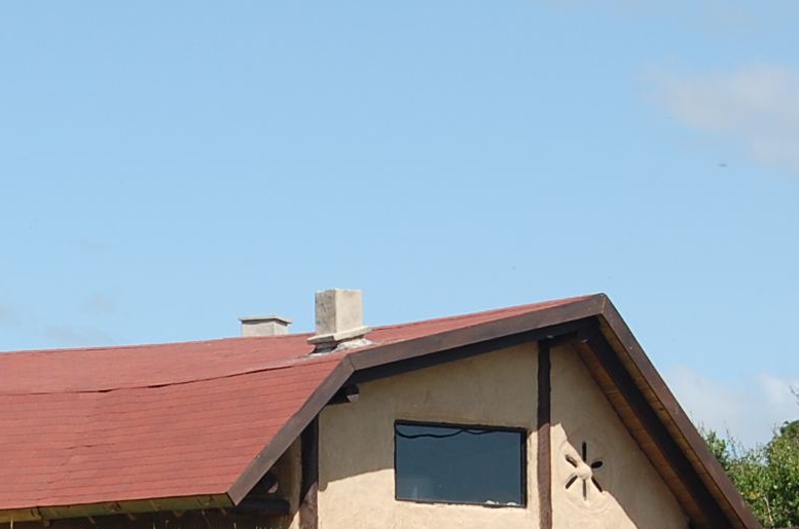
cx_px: 244
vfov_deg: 5.7
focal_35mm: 239
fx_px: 5305
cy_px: 578
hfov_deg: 8.6
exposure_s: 1/320
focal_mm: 55
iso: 200
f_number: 9
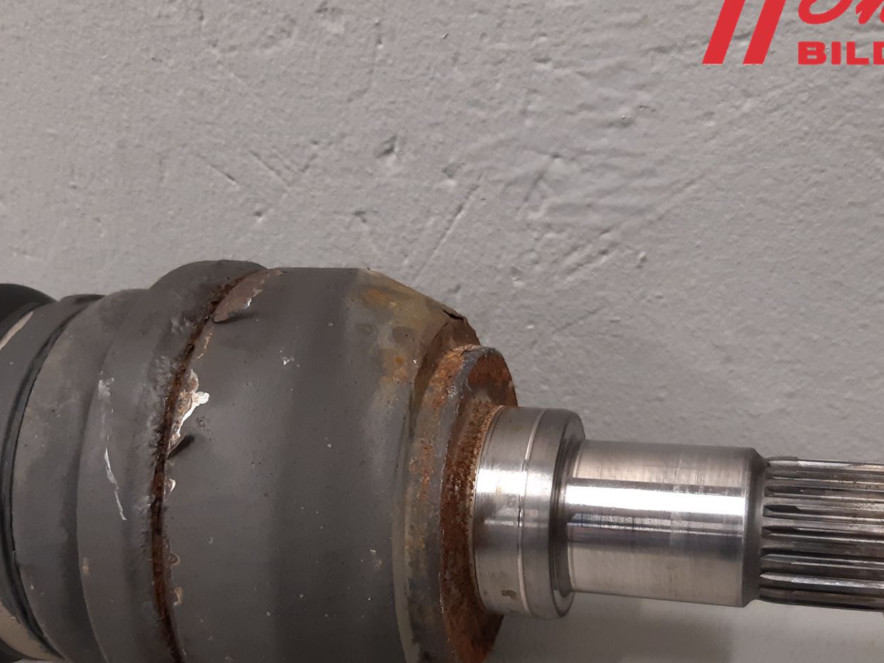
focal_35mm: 43
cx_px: 409
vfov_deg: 33.0
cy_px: 492
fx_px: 1098
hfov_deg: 43.8
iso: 200
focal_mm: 3.93
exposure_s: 1/50
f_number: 1.7
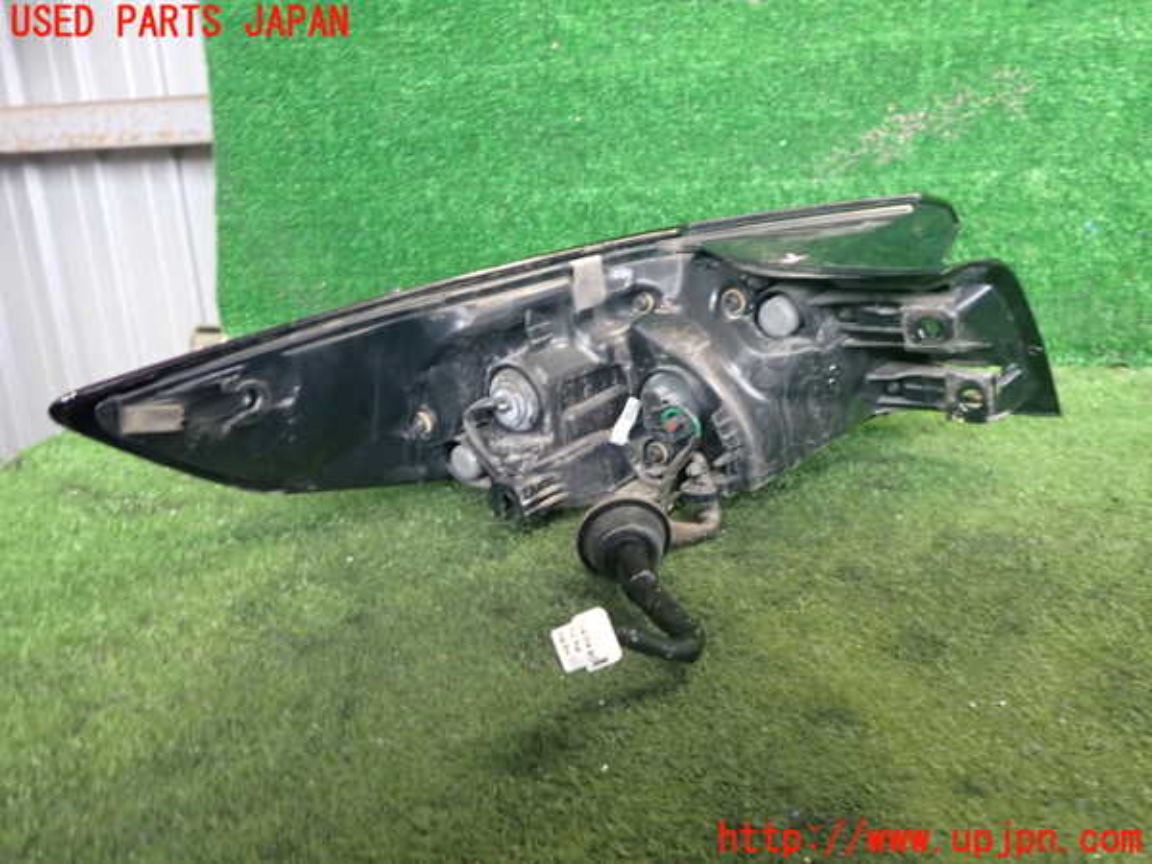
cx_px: 576
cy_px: 432
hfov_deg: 60.0
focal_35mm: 30
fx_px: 998
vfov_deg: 46.8
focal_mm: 5.4
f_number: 2.3
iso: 500
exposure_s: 1/30
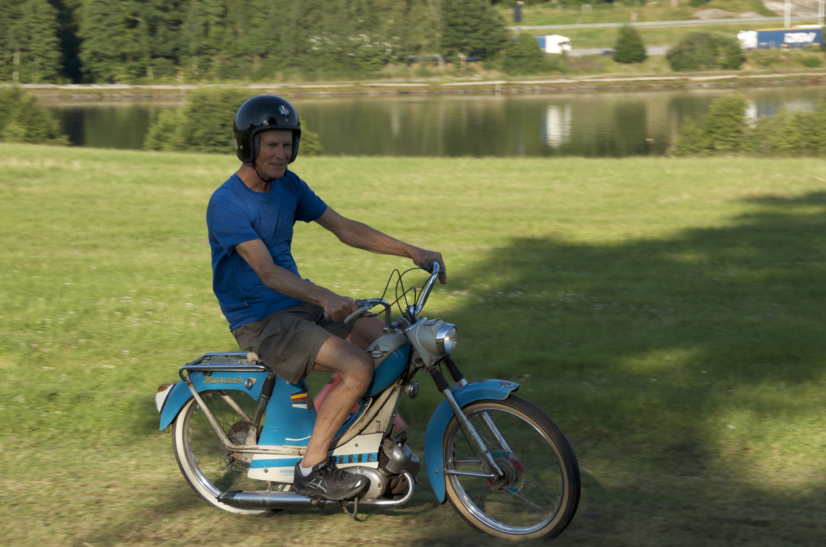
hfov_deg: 18.6
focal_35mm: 110
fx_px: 2519
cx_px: 426
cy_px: 272
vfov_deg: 12.4
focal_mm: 70
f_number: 8
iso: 140
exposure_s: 1/250
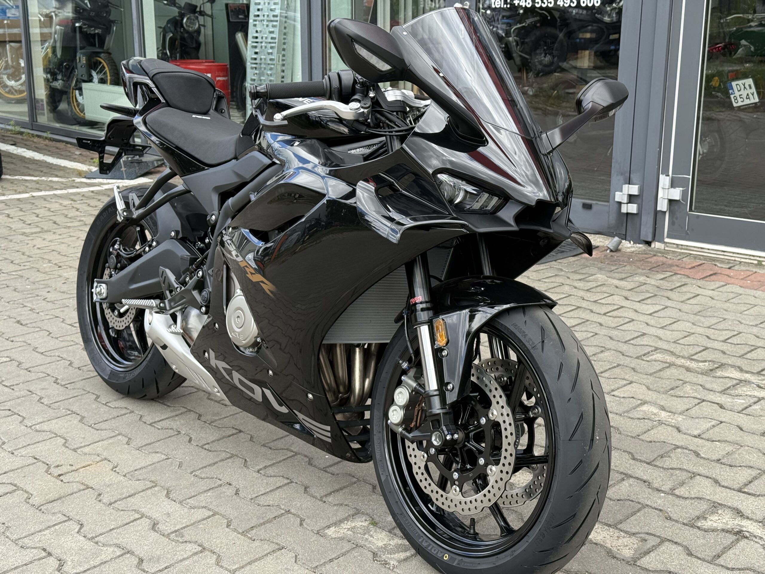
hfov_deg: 39.7
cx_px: 382
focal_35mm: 48
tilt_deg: -14.1
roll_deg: -0.2
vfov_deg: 30.3
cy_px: 287
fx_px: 1061
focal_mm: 6.76
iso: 100
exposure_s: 1/778
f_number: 1.78
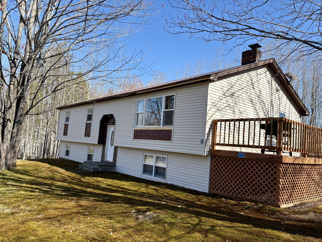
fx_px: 242
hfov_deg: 67.3
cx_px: 161
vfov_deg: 53.1
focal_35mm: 26
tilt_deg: +5.4
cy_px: 121
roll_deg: -3.9
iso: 50
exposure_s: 1/1667
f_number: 1.6
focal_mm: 5.96
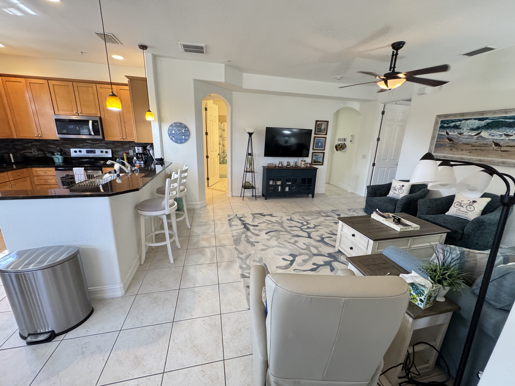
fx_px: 208
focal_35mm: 14
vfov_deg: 85.7
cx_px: 258
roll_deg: -1.8
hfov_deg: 102.1
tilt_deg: -16.2
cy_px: 193
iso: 320
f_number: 2.2
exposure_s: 1/60
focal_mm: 2.22
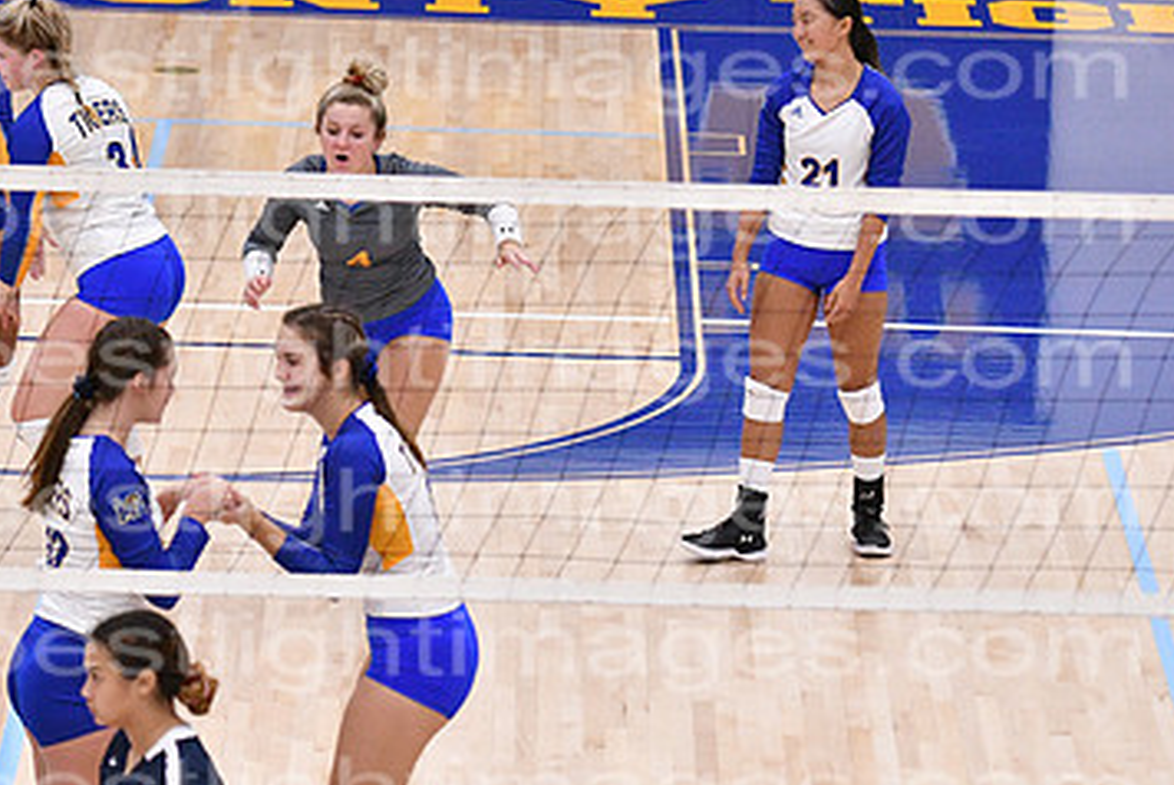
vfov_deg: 5.5
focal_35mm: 249
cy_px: 292
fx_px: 8127
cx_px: 392
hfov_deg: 8.3
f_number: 3.2
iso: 6400
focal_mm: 102
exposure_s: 1/1000
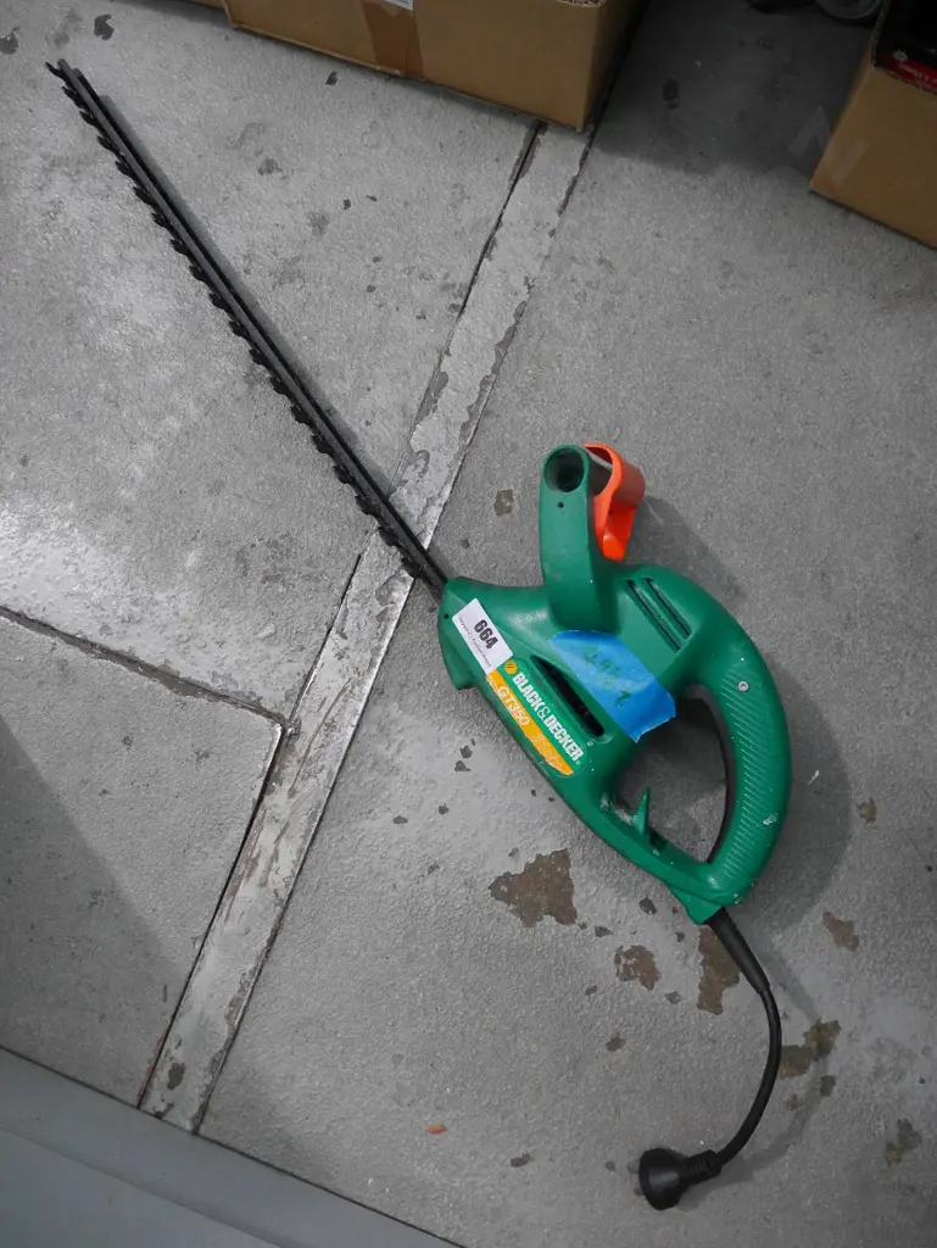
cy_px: 624
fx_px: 865
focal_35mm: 24
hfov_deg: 56.9
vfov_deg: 71.6
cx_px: 468
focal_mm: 12
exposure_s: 1/80
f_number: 4
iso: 3200
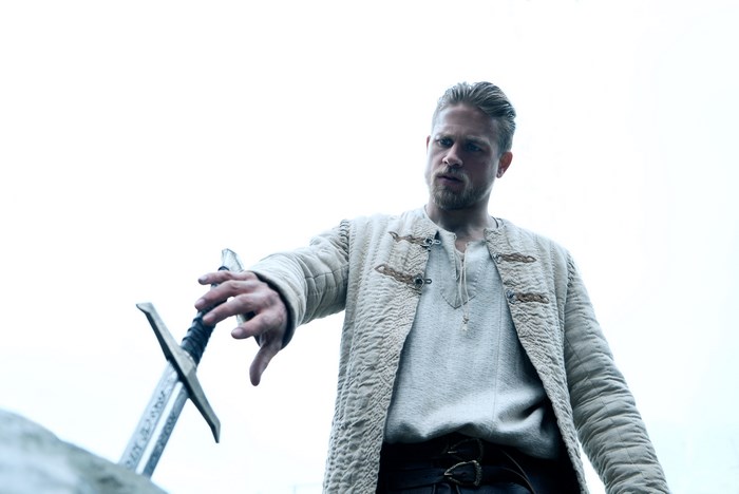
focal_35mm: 34
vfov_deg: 39.0
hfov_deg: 55.8
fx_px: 699
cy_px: 247
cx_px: 370
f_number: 4.5
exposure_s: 1/250
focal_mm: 34
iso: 400
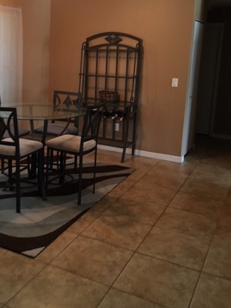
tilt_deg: -9.8
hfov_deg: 35.6
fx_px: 356
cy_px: 113
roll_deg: -0.6
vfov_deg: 46.3
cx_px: 76
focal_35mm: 40
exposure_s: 1/17
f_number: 2.2
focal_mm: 4.15
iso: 200
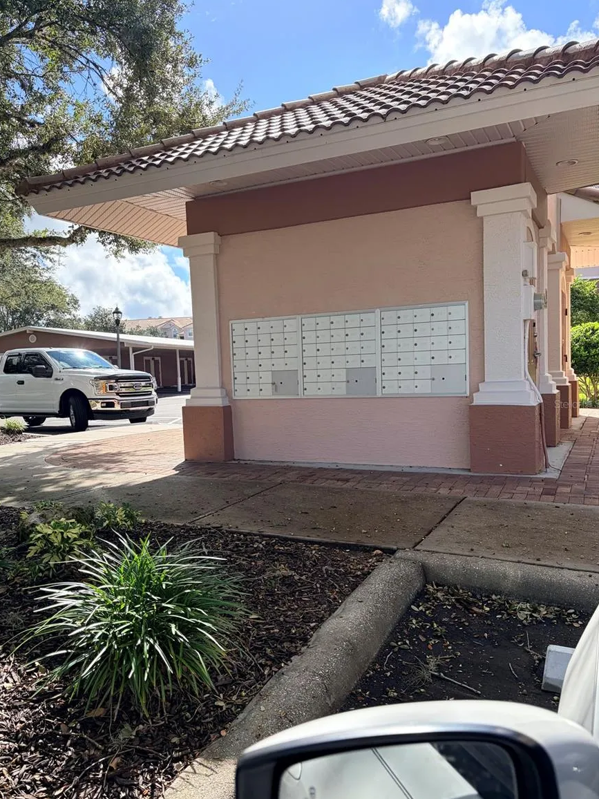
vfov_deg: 65.3
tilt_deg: -4.0
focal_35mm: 27
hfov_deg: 51.3
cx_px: 292
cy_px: 404
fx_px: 623
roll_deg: +2.4
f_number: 1.6
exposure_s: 1/2141
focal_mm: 5.96
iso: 64
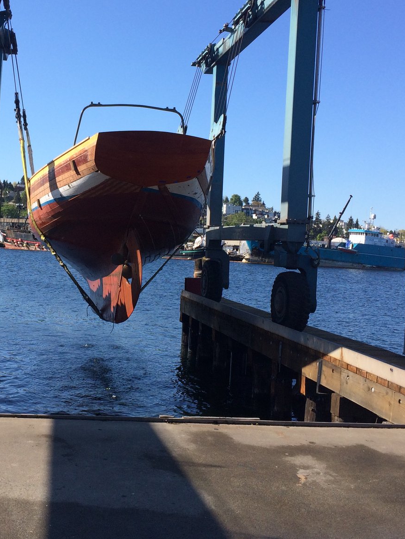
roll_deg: -2.8
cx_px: 105
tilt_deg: +3.7
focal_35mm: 45
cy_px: 238
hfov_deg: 31.6
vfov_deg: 42.0
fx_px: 702
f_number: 2.2
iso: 32
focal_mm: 4.15
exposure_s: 1/1414
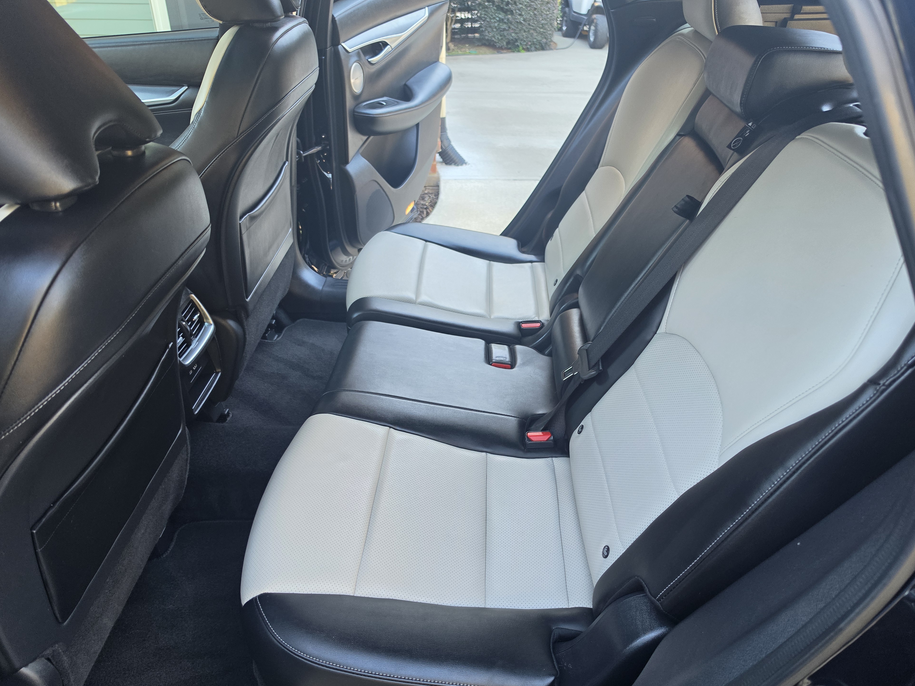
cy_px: 357
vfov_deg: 56.8
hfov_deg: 71.6
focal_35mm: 24
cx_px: 461
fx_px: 634
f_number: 1.4
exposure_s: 1/180
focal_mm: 6.5
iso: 100
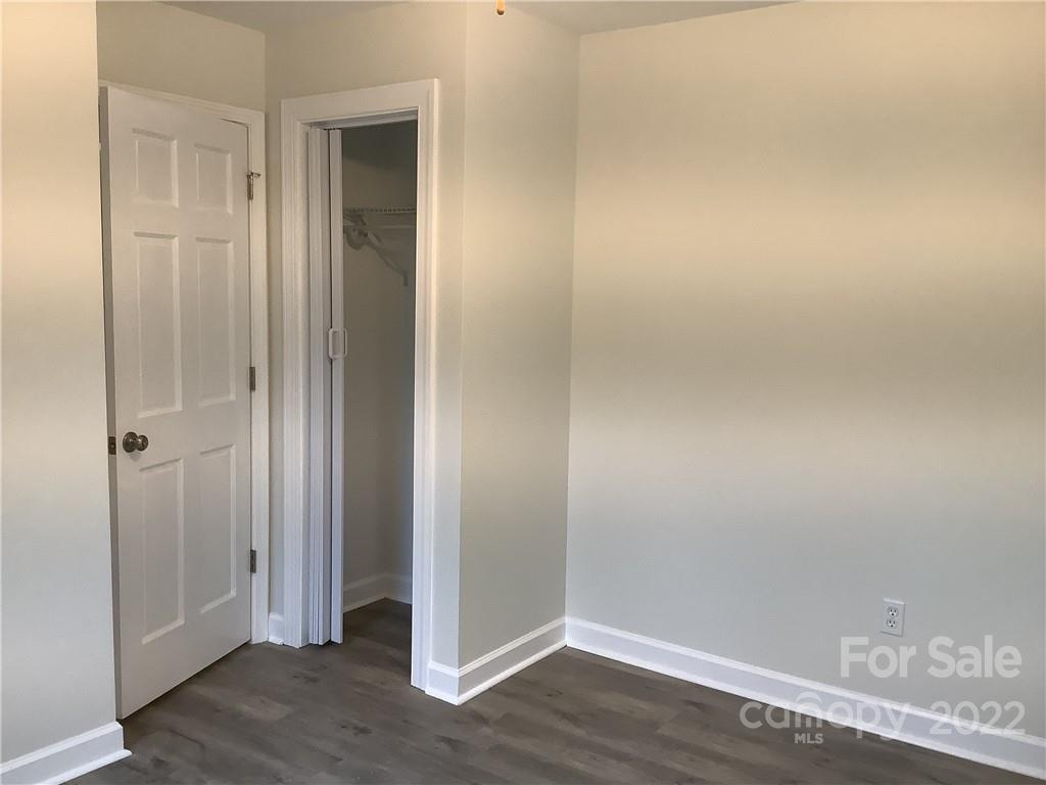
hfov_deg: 58.4
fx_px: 937
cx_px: 523
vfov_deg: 45.4
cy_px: 392
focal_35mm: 31
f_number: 2.4
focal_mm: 3.3
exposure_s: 1/50
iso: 125
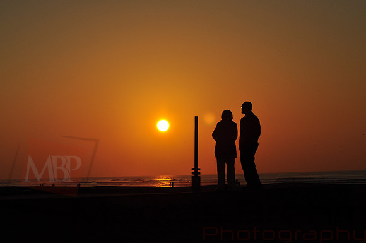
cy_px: 122
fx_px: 1066
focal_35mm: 105
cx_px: 183
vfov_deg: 13.0
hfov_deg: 19.5
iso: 200
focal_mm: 70
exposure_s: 1/2000
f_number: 11
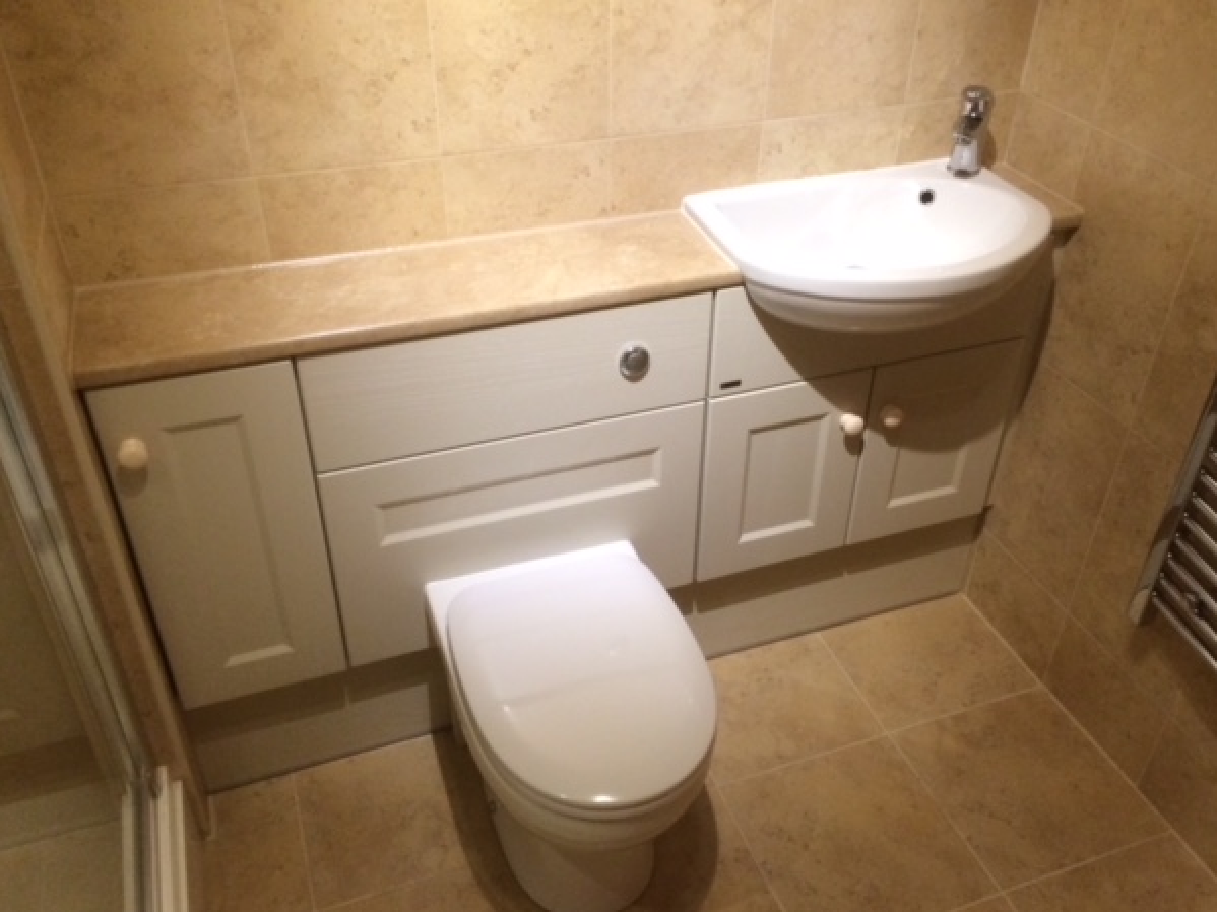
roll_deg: -2.0
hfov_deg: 58.3
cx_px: 642
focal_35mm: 31
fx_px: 1090
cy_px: 455
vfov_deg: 45.4
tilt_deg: -37.6
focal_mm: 4.15
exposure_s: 1/33
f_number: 2.2
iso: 200
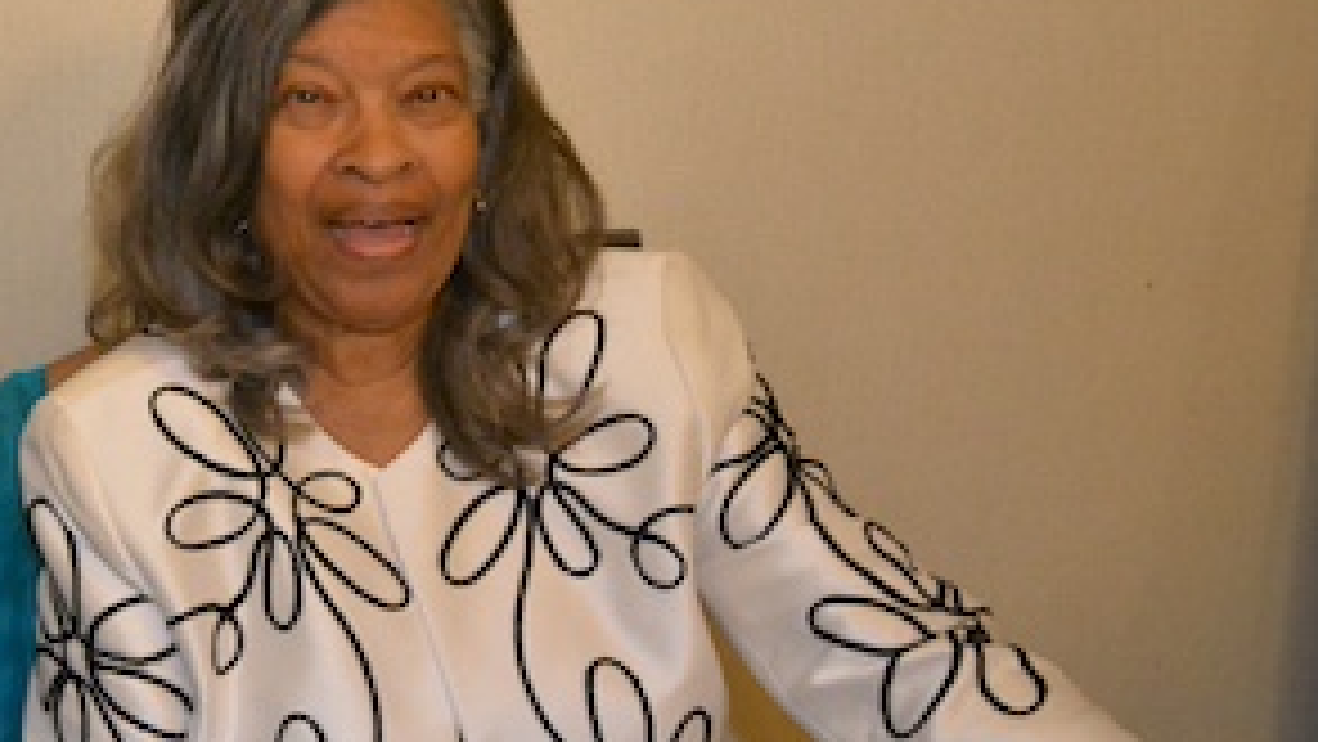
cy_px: 137
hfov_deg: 29.3
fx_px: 2277
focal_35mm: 65
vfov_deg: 18.3
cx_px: -108
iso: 3200
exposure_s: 1/60
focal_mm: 19
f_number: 5.6
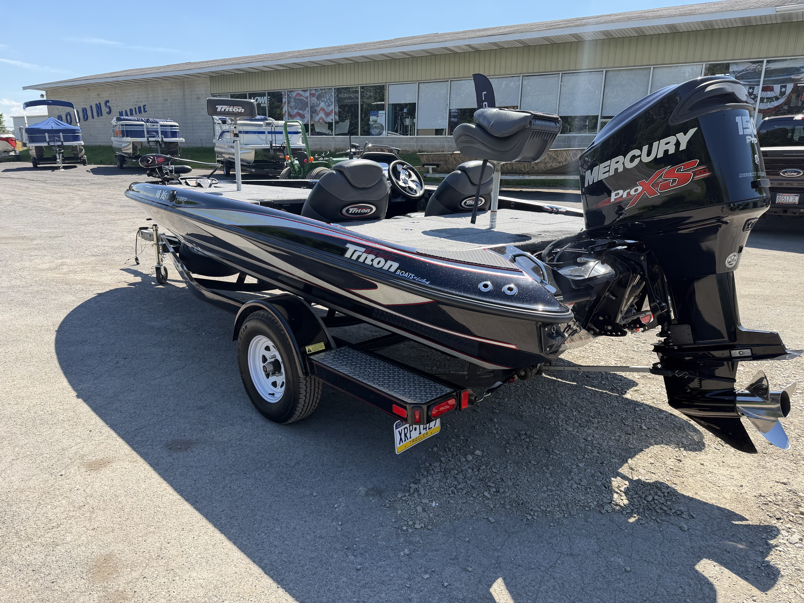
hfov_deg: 71.6
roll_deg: -0.9
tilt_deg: -14.2
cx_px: 402
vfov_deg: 56.8
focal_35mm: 24
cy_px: 302
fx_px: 557
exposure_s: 1/1522
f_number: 1.78
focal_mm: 6.76
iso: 80
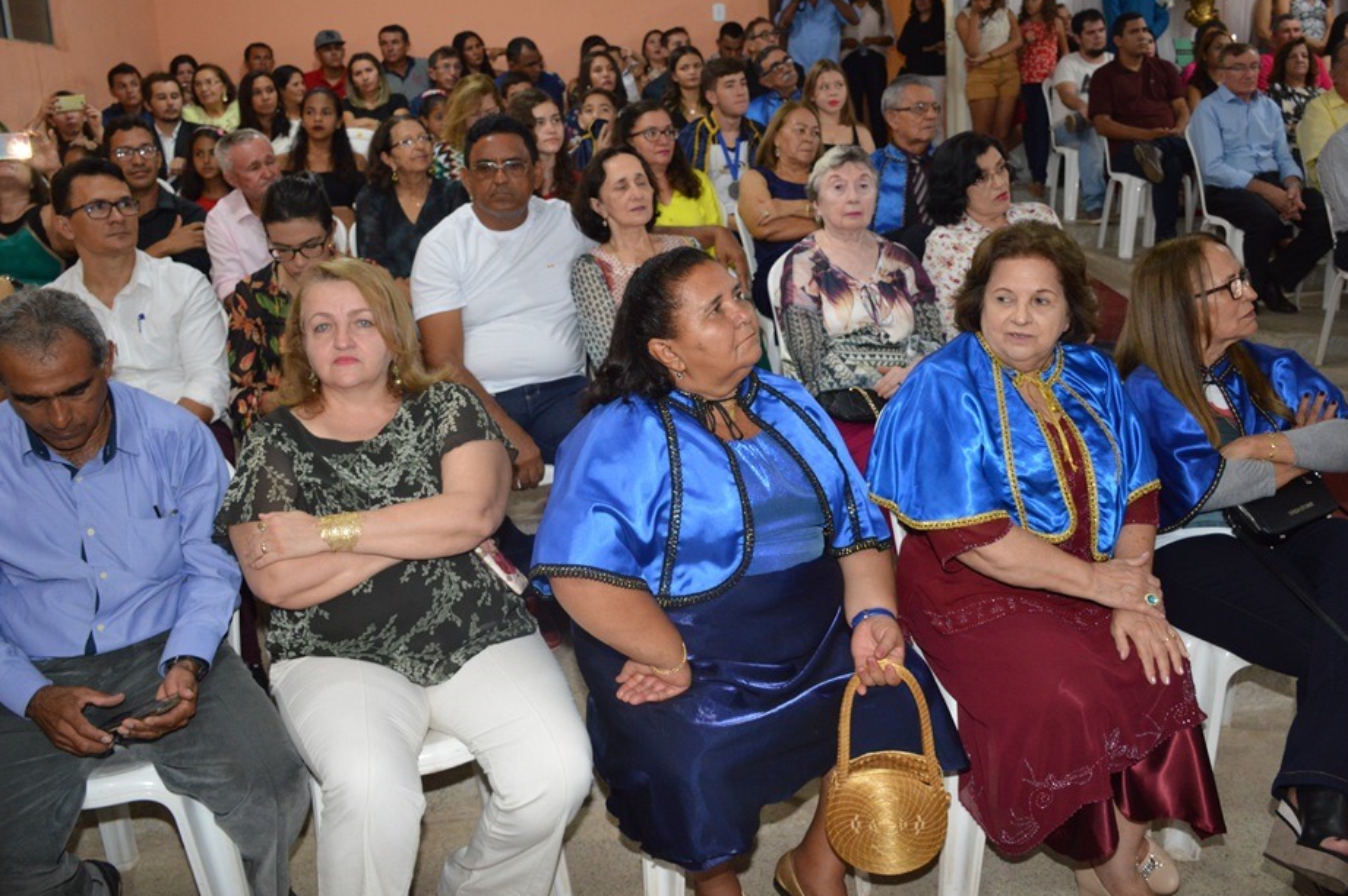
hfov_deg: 61.9
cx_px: 727
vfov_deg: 43.5
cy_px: 414
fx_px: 1122
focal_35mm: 30
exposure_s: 1/60
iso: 1100
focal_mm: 18
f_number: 3.5
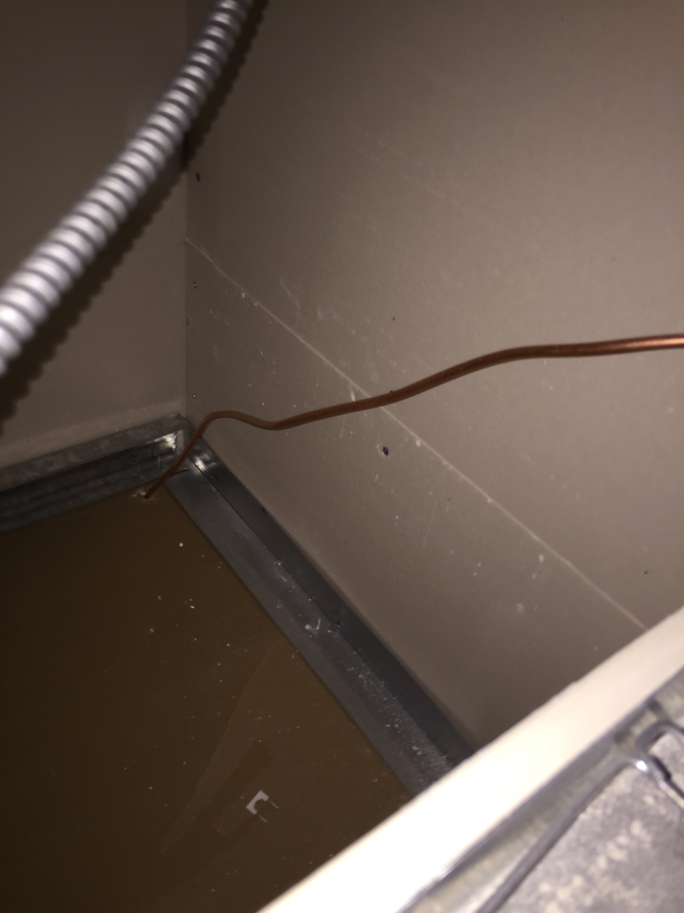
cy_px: 456
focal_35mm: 29
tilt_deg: -38.2
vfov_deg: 61.7
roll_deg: -11.2
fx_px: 764
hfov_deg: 48.2
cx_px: 342
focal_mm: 4.15
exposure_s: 1/25
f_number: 2.2
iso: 32
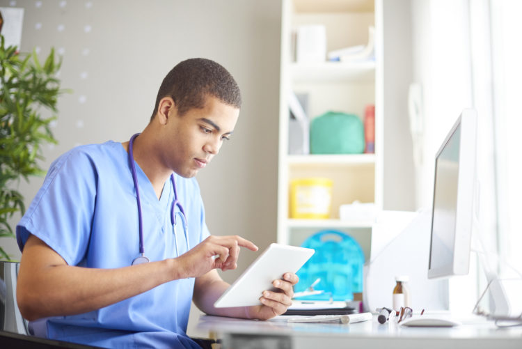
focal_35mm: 50
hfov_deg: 39.6
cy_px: 174
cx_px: 261
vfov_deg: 27.0
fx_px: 725
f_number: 2.2
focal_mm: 50
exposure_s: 1/125
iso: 500
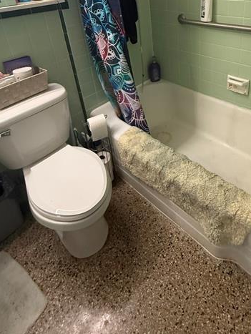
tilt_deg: -24.8
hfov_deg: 57.5
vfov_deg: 66.4
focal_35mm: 23
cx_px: 169
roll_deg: +0.7
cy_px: 62
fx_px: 222
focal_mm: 2.22
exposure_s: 1/60
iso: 400
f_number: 2.2
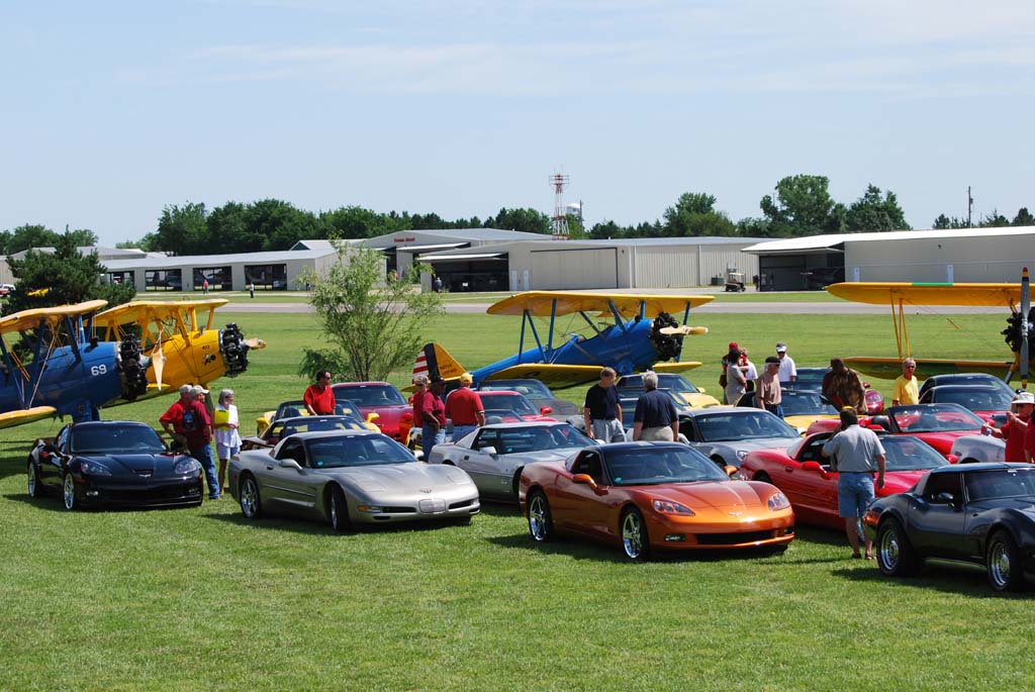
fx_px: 3022
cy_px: 346
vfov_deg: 13.1
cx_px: 518
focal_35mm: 105
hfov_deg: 19.4
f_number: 5.6
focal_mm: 70
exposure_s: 1/500
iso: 110
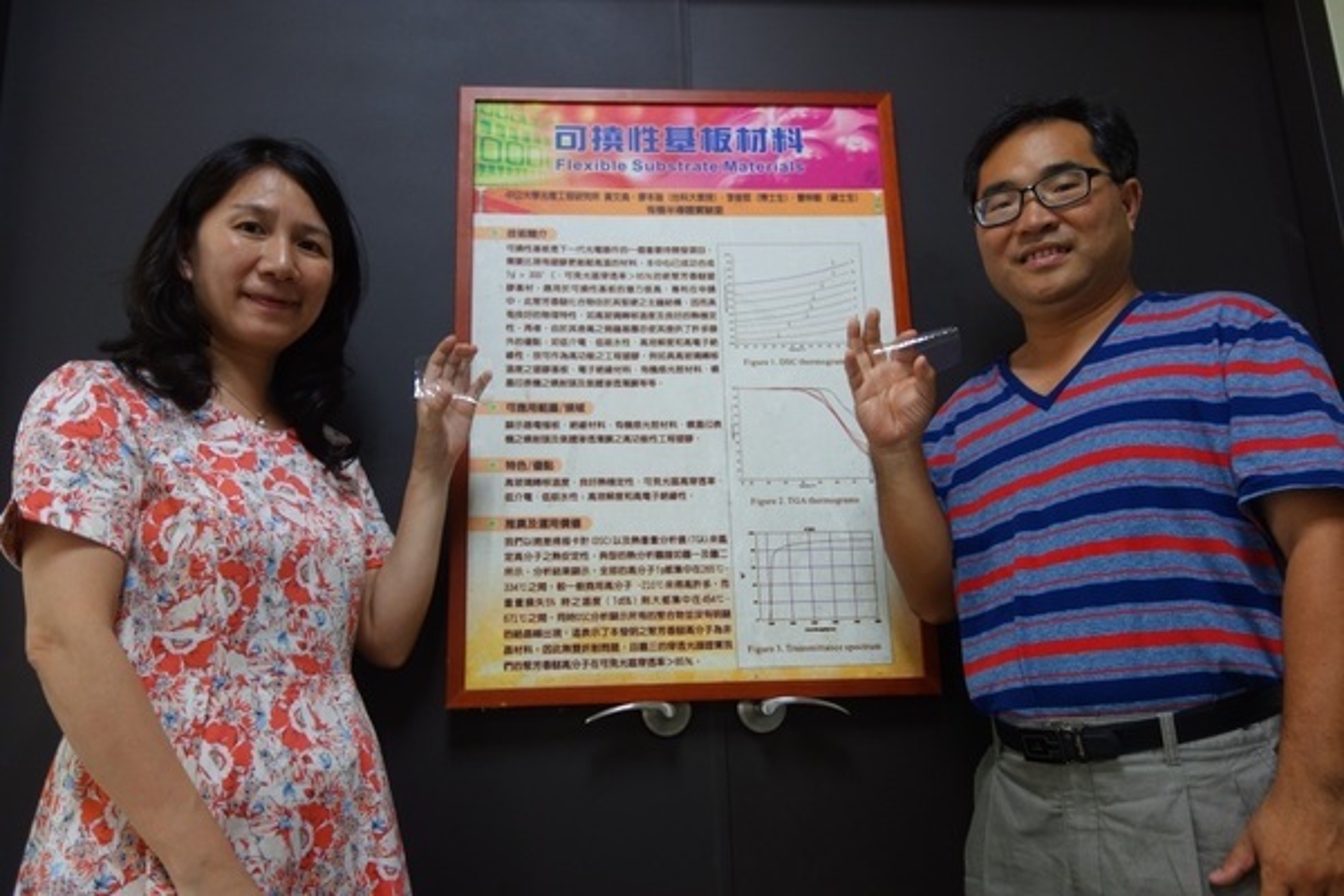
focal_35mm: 28
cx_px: 672
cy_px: 448
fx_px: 1045
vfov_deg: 46.4
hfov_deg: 65.5
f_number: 1.8
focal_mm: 10.4
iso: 200
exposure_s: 1/30
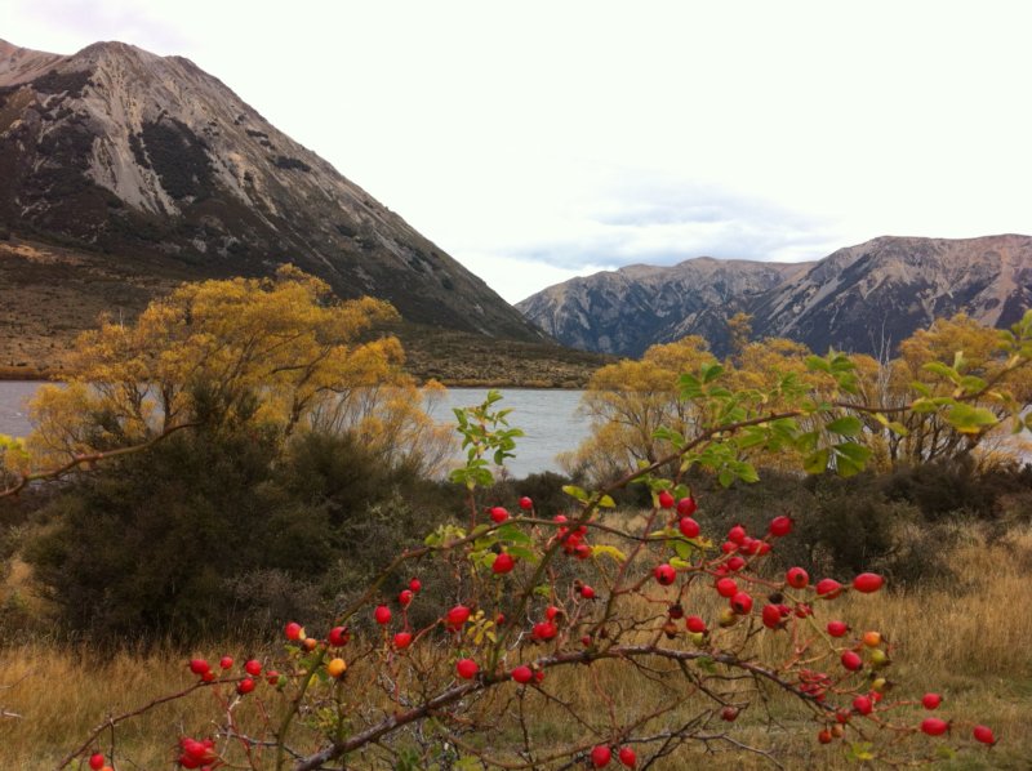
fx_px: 1042
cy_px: 386
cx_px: 516
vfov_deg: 40.6
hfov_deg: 52.7
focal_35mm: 35
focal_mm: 3.85
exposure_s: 1/192
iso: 80
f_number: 2.8
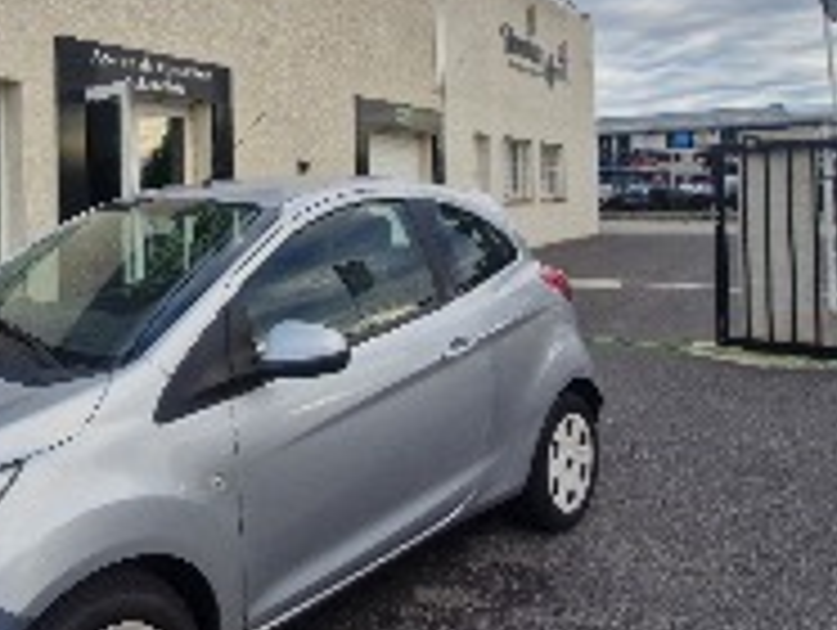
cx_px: 144
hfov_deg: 56.2
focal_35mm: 29
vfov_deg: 47.6
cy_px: 212
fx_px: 702
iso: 50
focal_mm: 1.74
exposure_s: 1/419
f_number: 2.2
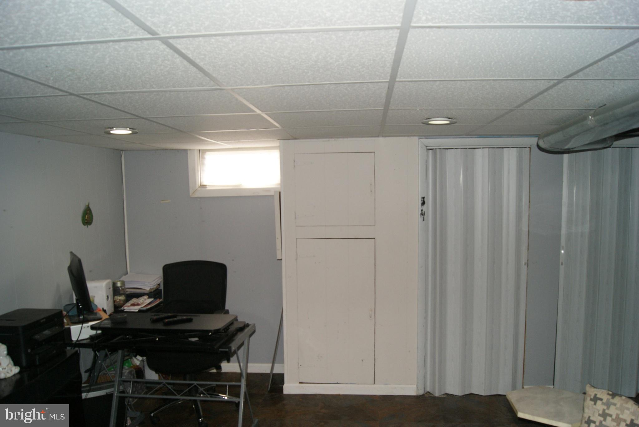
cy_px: 214
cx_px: 320
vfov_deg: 48.0
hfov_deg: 67.3
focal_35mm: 27
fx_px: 480
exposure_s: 1/60
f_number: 5.6
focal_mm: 18
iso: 400
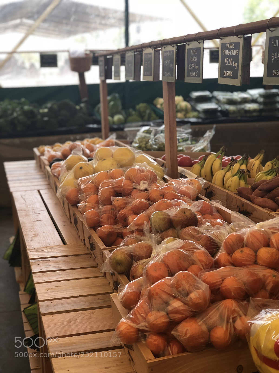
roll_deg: -1.4
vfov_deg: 33.8
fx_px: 613
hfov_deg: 25.7
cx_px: 140
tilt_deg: -9.9
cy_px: 186
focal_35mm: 57
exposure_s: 1/120
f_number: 2.8
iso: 32
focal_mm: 6.6
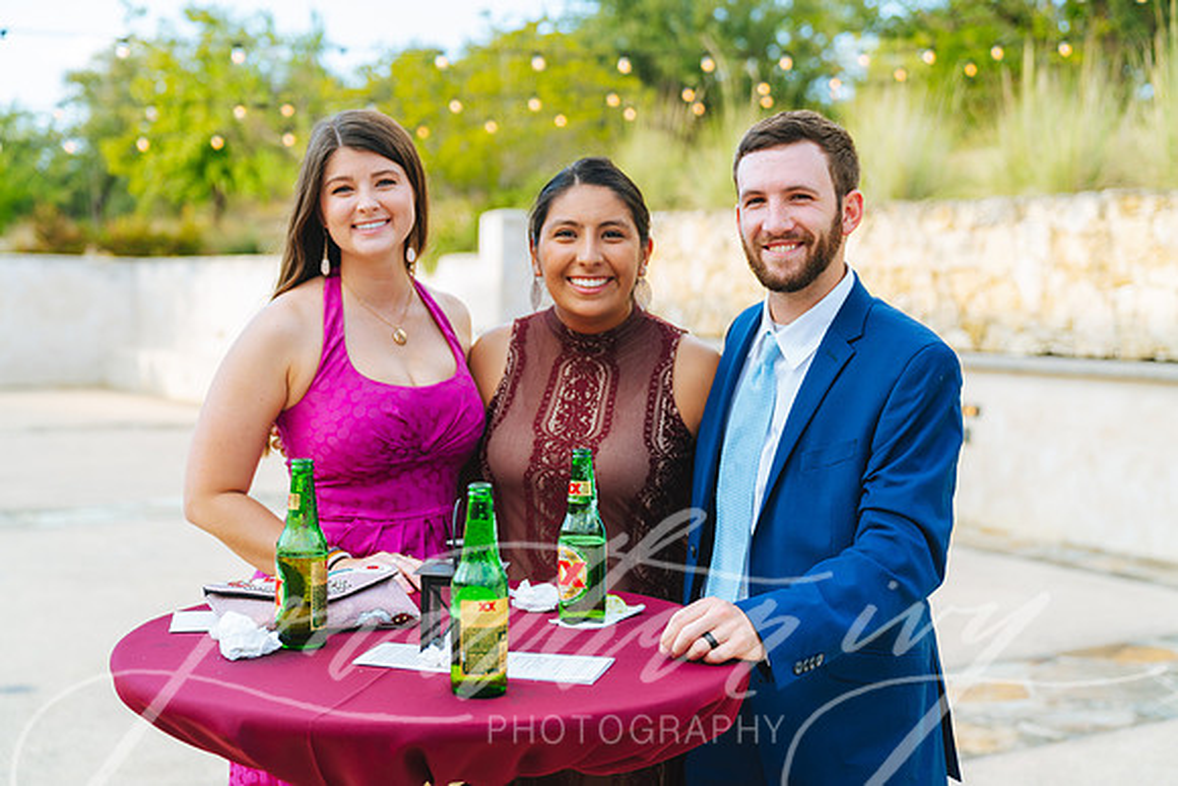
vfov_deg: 27.5
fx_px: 1604
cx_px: 589
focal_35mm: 49
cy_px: 393
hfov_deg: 40.3
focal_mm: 49
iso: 50
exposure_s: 1/125
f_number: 2.8
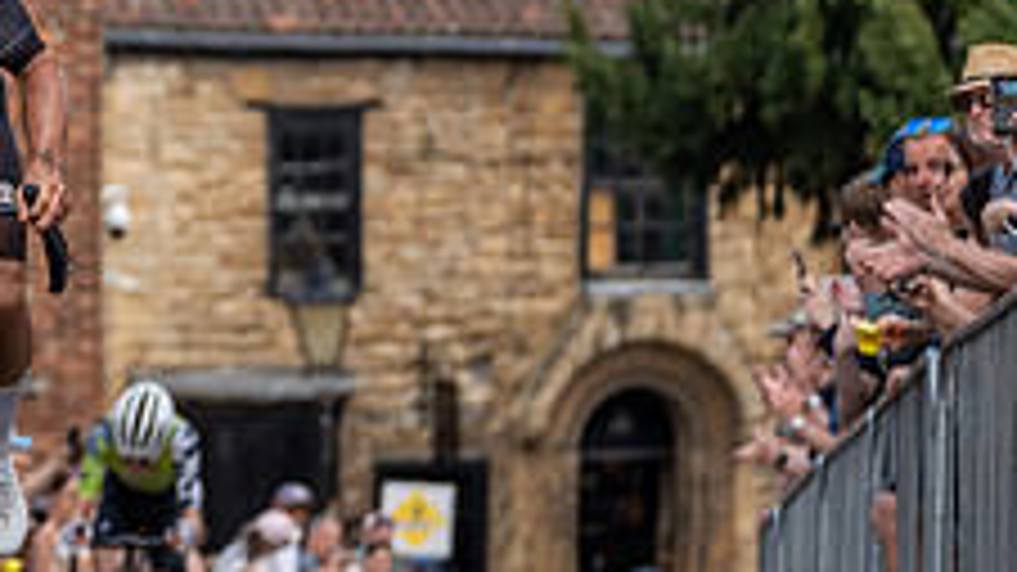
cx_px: -248
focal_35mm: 272
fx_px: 7333
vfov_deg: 4.4
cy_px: -133
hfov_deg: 7.9
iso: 100
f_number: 2.8
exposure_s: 1/640
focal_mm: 101
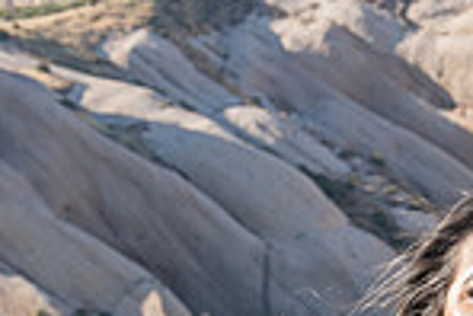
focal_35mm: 211
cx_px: 562
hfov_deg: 9.6
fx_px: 2775
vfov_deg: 6.4
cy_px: 471
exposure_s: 1/200
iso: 200
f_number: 9
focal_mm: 54
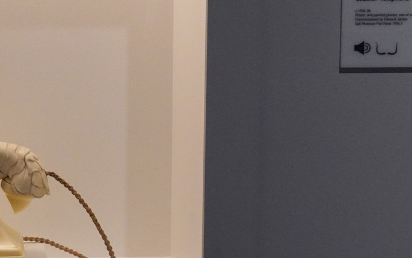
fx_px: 1302
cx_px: 9
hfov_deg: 17.6
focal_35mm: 116
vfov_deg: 11.2
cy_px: 39
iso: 8000
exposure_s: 1/100
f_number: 11
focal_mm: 39
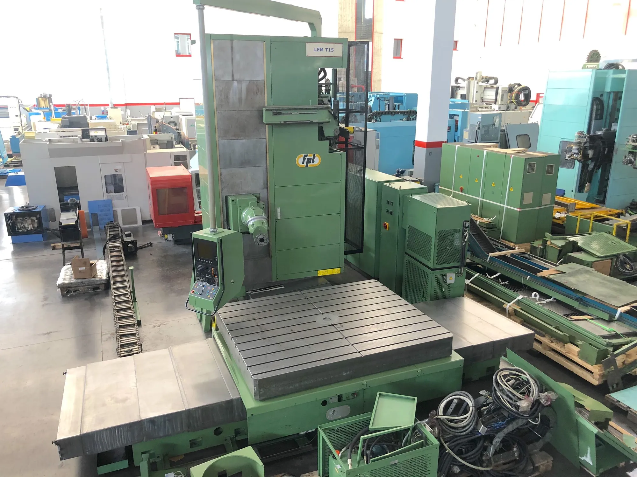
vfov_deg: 49.7
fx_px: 515
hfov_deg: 63.4
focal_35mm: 28
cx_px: 318
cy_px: 238
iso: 40
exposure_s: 1/17
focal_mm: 3.99
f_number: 1.8
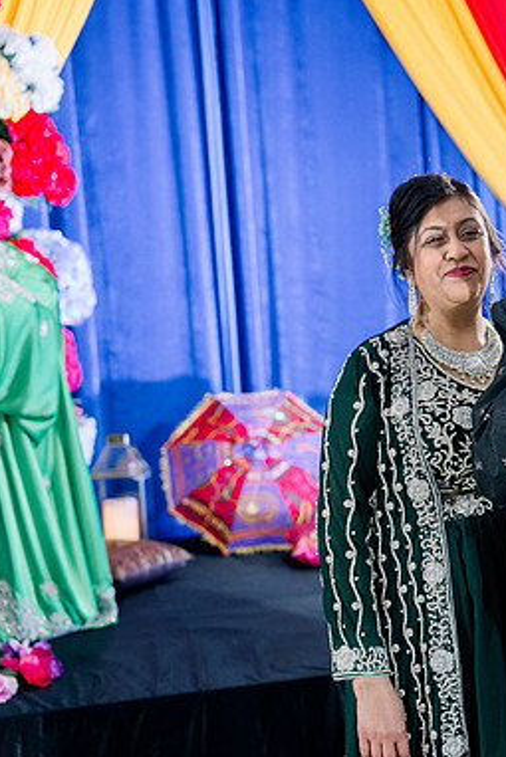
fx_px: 1664
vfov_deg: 25.7
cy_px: 379
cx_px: 569
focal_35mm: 79
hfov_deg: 16.7
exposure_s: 1/125
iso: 1250
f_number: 2.8
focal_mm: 52
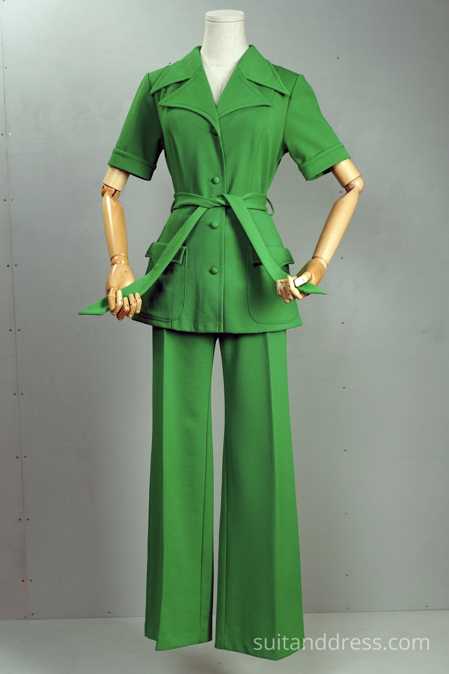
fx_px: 898
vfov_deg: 41.1
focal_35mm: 48
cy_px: 337
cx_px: 224
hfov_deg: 28.1
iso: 400
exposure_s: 1/50
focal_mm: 32
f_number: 6.3
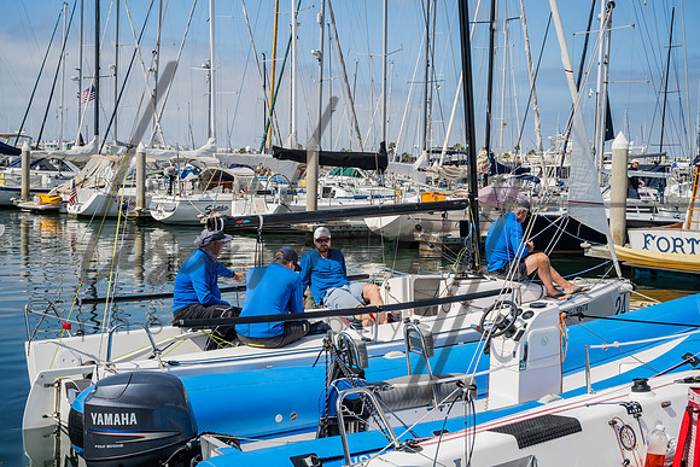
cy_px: 234
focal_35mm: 45
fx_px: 875
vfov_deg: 29.9
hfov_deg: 43.6
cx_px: 350
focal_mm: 45
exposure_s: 1/800
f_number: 13
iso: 640
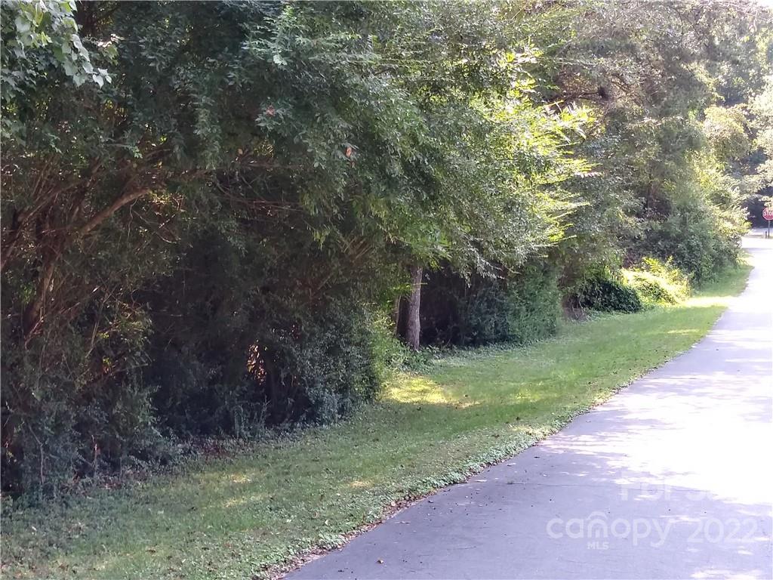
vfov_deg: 24.0
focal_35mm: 61
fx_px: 1362
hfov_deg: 31.7
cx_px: 386
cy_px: 290
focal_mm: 3.7
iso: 50
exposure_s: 1/40
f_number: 2.2
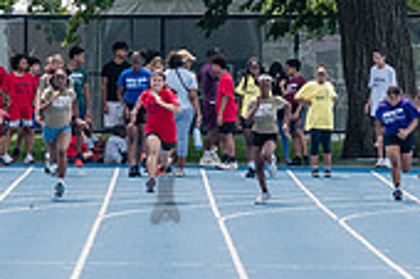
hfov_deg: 3.0
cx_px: 61
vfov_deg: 2.0
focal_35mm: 678
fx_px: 7902
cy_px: 317
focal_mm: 150
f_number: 5
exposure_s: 1/640
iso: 100
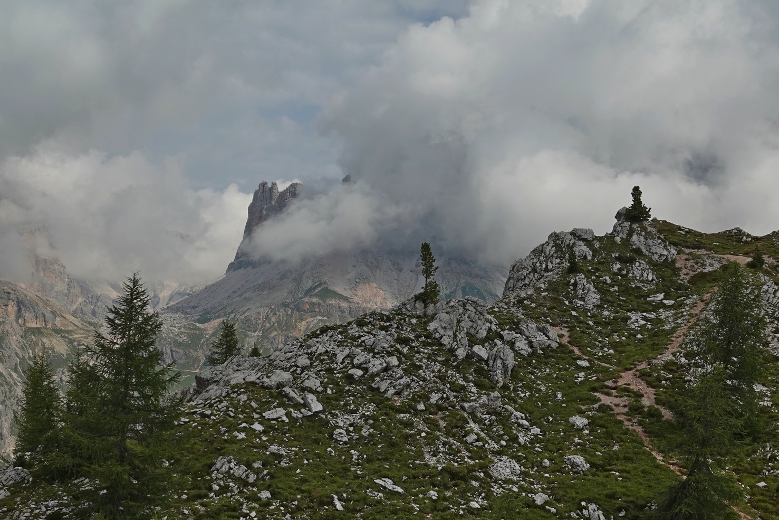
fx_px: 1125
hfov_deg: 38.2
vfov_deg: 26.0
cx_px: 405
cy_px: 281
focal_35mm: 52
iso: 100
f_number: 3.2
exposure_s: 1/1250
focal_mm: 17.55
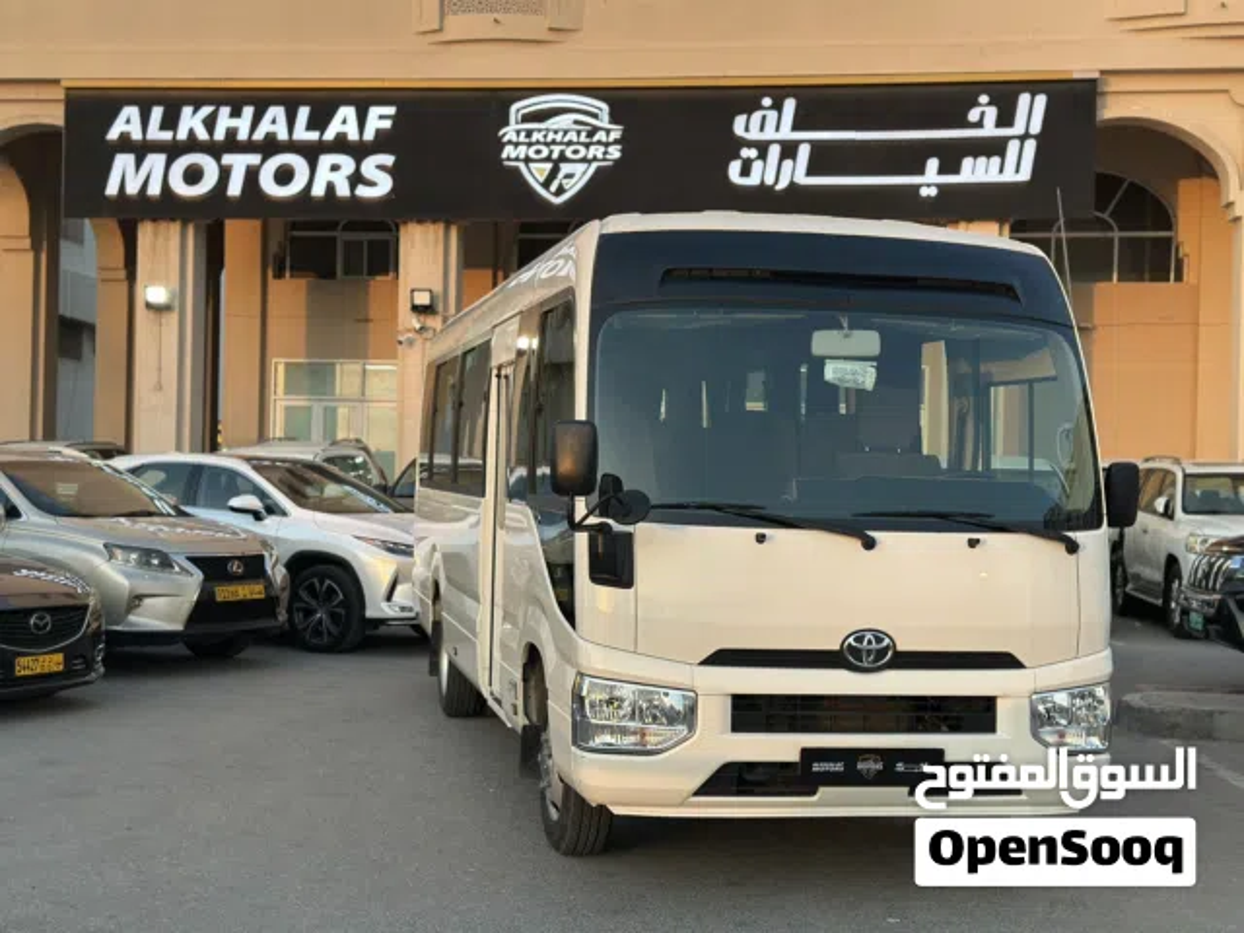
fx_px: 1725
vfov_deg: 30.3
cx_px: 622
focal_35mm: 48
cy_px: 466
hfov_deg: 39.7
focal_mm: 6.86
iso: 80
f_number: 1.78
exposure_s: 1/444
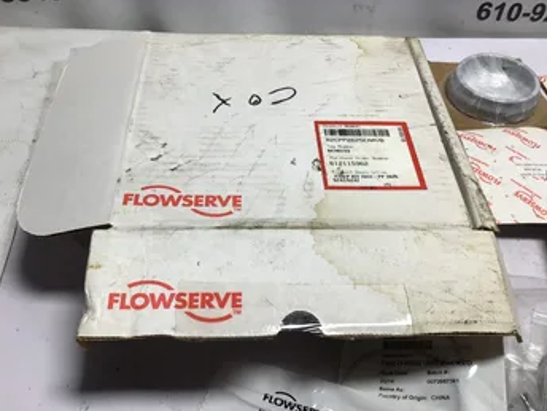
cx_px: 280
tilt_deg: -47.9
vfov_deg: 39.7
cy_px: 212
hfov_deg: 51.3
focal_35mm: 36
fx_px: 569
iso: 25
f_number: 2.4
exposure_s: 1/129
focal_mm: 3.3
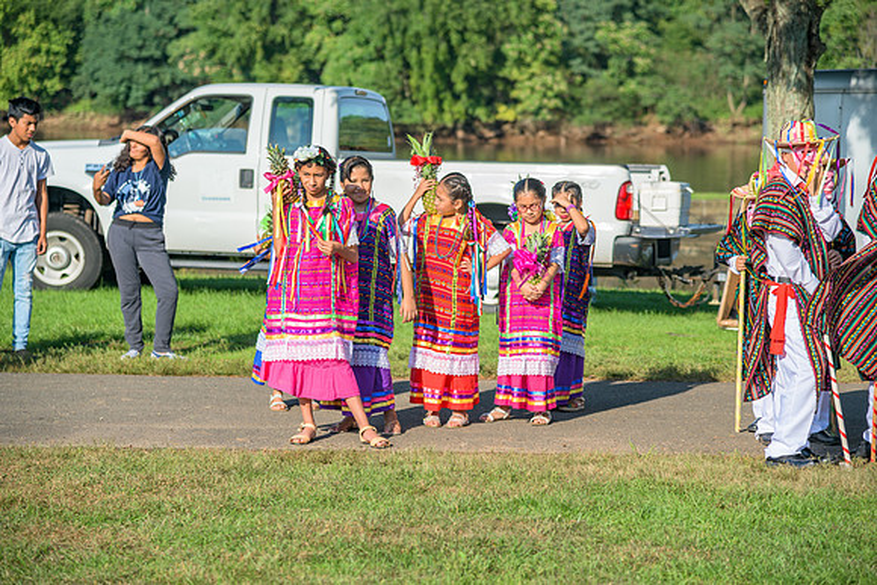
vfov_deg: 11.4
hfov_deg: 17.1
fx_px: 2924
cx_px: 438
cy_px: 292
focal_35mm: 120
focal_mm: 120
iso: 64
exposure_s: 1/200
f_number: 4
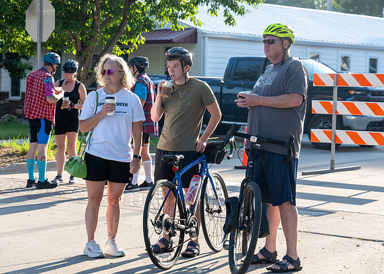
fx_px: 1052
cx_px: 192
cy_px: 115
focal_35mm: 96
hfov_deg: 20.7
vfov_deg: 14.8
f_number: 5
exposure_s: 1/200
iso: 200
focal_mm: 70
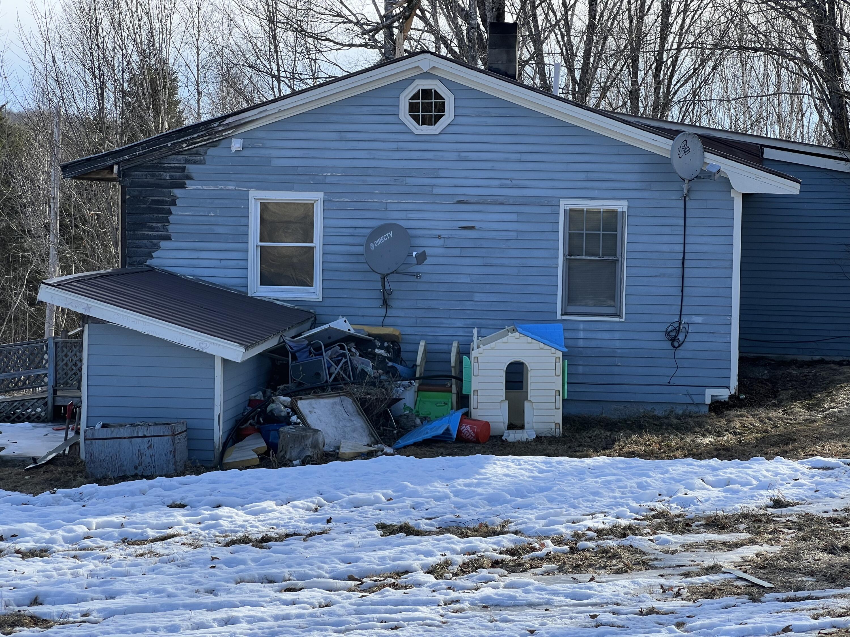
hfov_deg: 25.3
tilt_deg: -3.7
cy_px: 318
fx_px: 1891
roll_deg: -0.6
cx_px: 425
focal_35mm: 77
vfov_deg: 19.1
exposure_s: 1/348
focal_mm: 9
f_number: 2.8
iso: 32
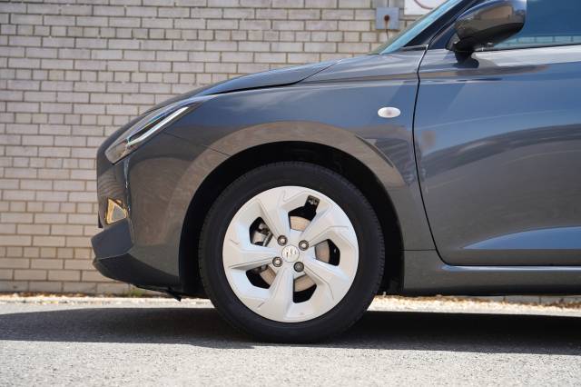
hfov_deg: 37.7
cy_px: 194
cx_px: 290
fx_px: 850
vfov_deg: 25.6
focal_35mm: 53
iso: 100
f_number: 4
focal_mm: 52.7
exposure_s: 1/160
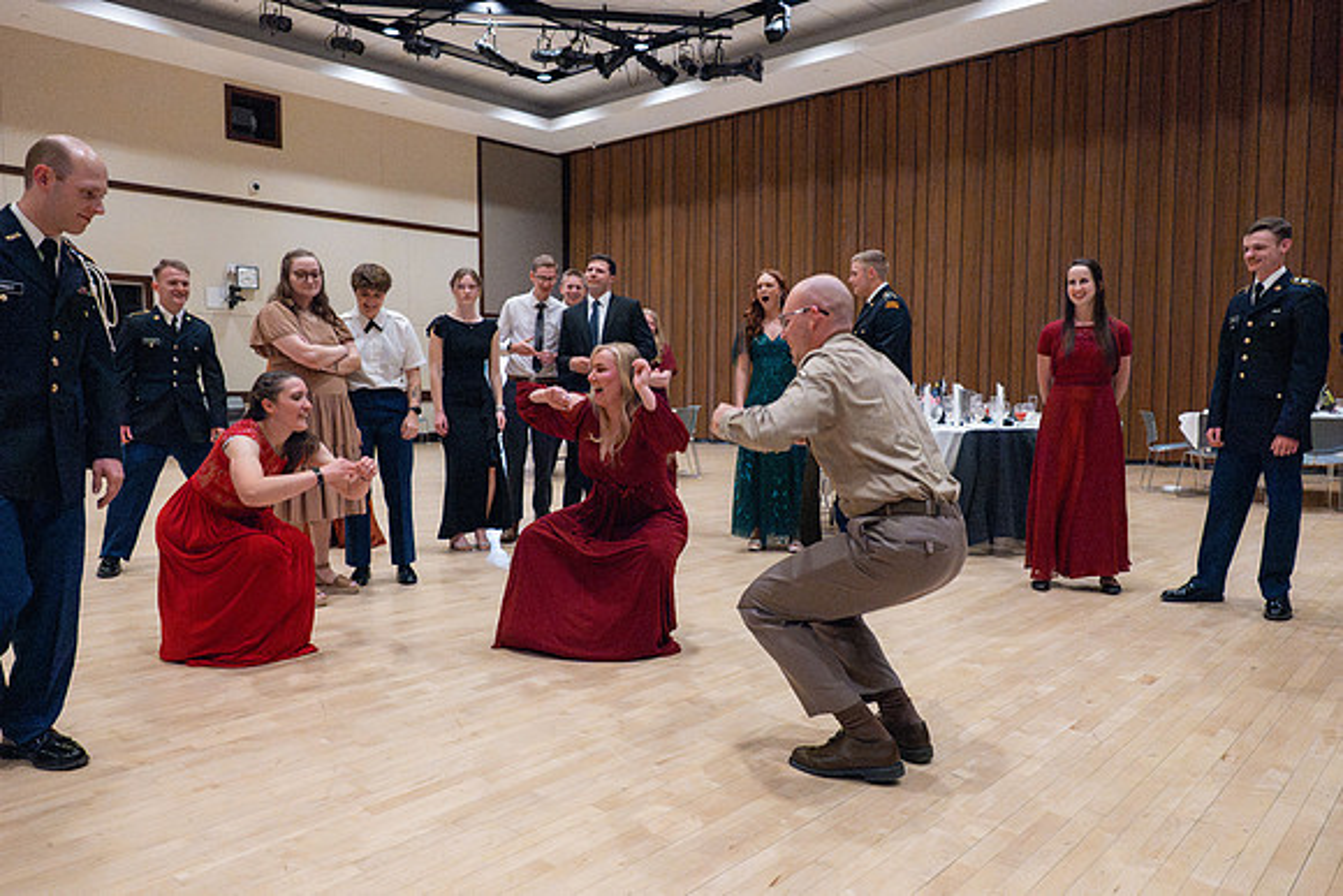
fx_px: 956
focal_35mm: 26
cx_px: 672
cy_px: 448
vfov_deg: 50.2
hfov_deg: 70.2
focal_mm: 24
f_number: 3.5
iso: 20000
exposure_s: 1/400
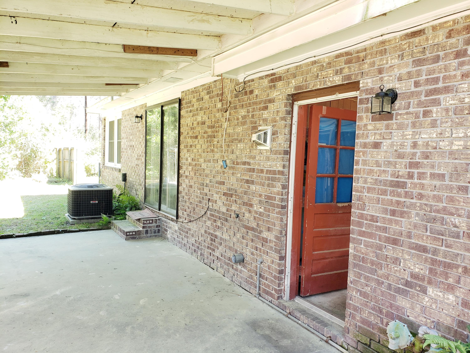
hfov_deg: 67.3
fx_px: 353
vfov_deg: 53.1
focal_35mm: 26
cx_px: 235
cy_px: 176
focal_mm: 4.3
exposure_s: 1/60
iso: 80
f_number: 2.4
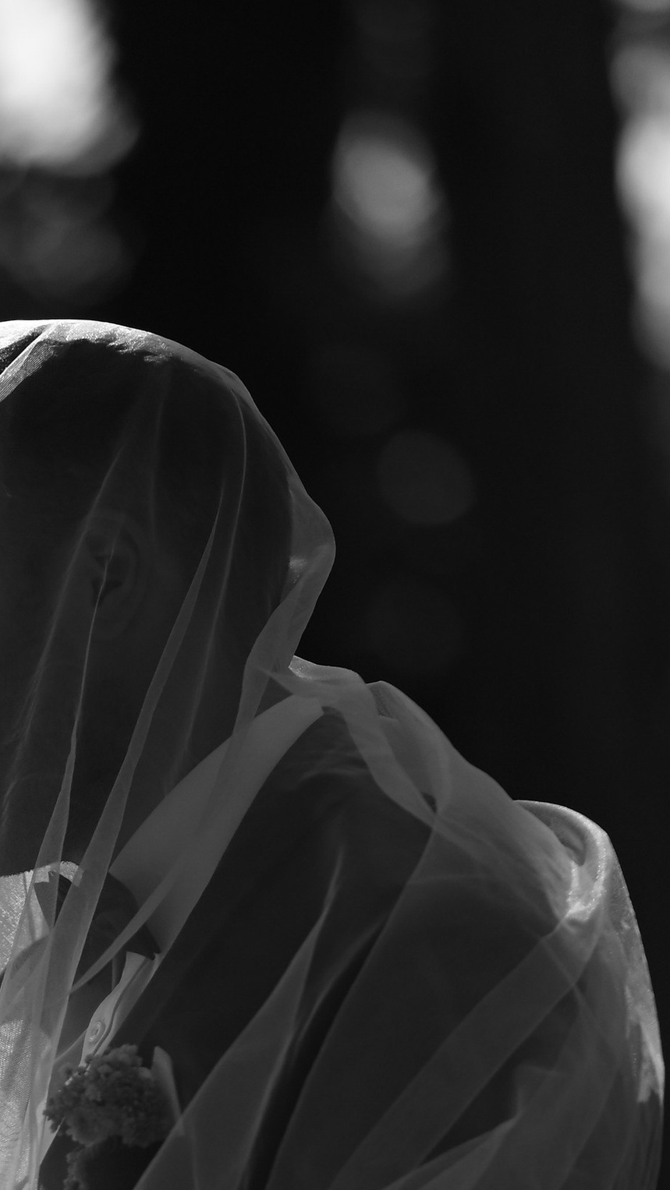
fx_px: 14559
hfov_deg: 2.6
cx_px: -273
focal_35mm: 461
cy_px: 1221
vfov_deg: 4.7
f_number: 2.8
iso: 400
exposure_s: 1/5000
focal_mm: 175
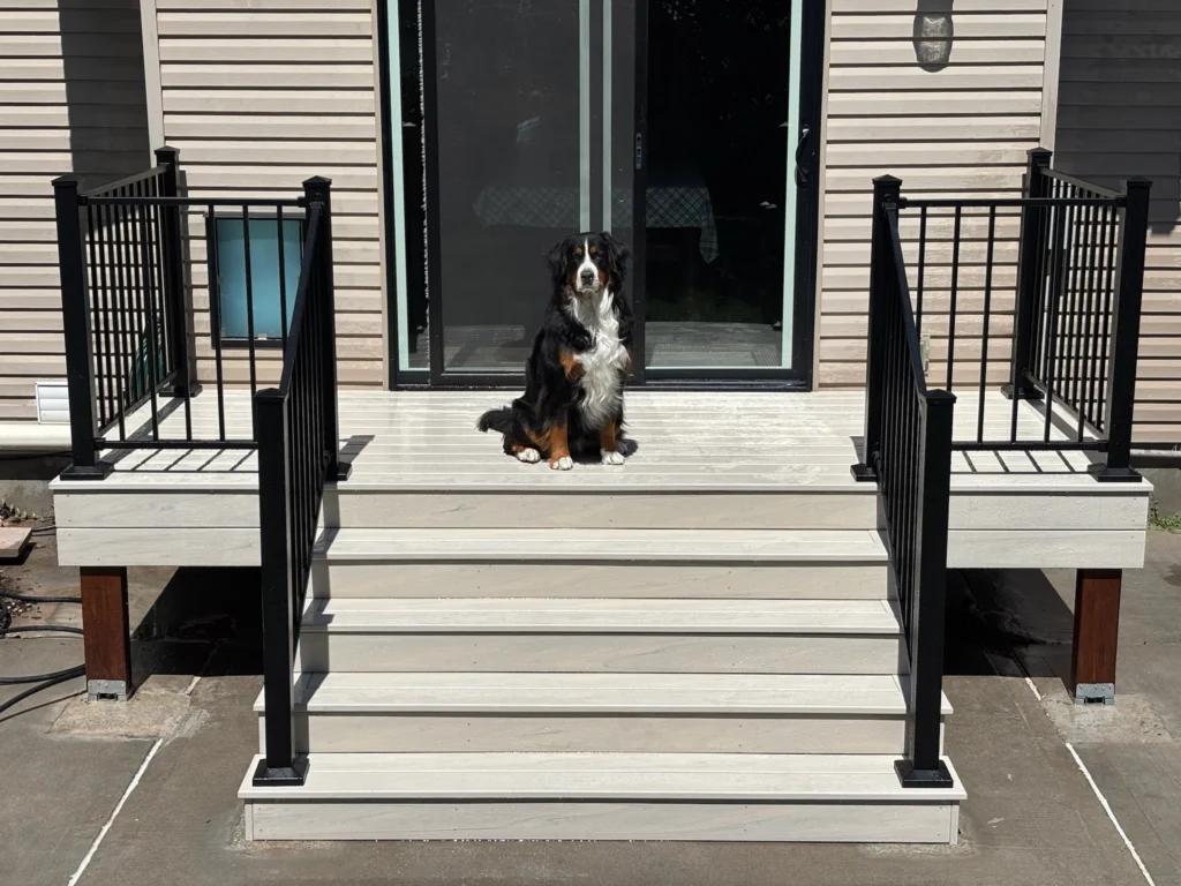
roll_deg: -0.3
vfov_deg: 28.0
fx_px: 1774
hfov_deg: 36.8
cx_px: 590
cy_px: 443
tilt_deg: -12.5
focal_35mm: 52
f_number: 1.6
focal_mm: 5.96
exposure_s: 1/5076
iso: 40
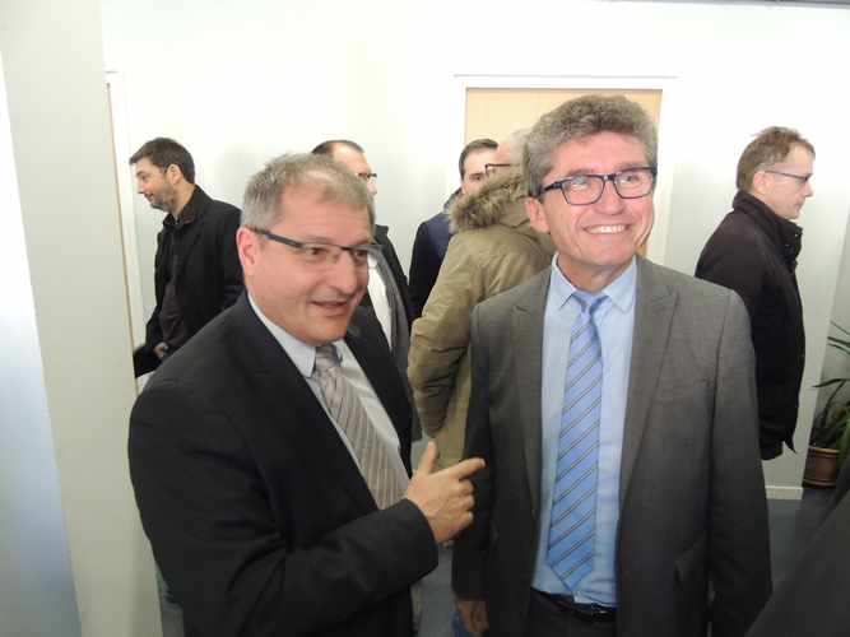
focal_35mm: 24
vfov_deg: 56.8
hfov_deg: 71.6
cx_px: 425
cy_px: 318
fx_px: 589
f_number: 3
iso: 800
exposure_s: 1/60
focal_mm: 4.3
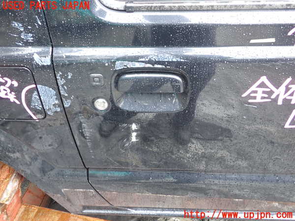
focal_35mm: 30
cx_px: 148
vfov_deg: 46.8
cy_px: 110
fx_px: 256
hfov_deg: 60.0
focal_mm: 5.4
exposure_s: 1/60
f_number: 2.3
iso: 200
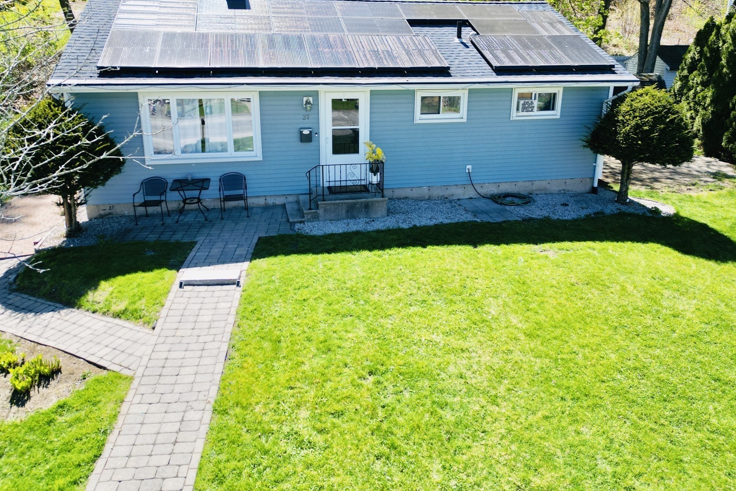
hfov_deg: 67.4
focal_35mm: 27
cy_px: 193
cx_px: 381
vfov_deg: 47.6
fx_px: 552
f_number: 1.7
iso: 150
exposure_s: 1/1500
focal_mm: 6.72
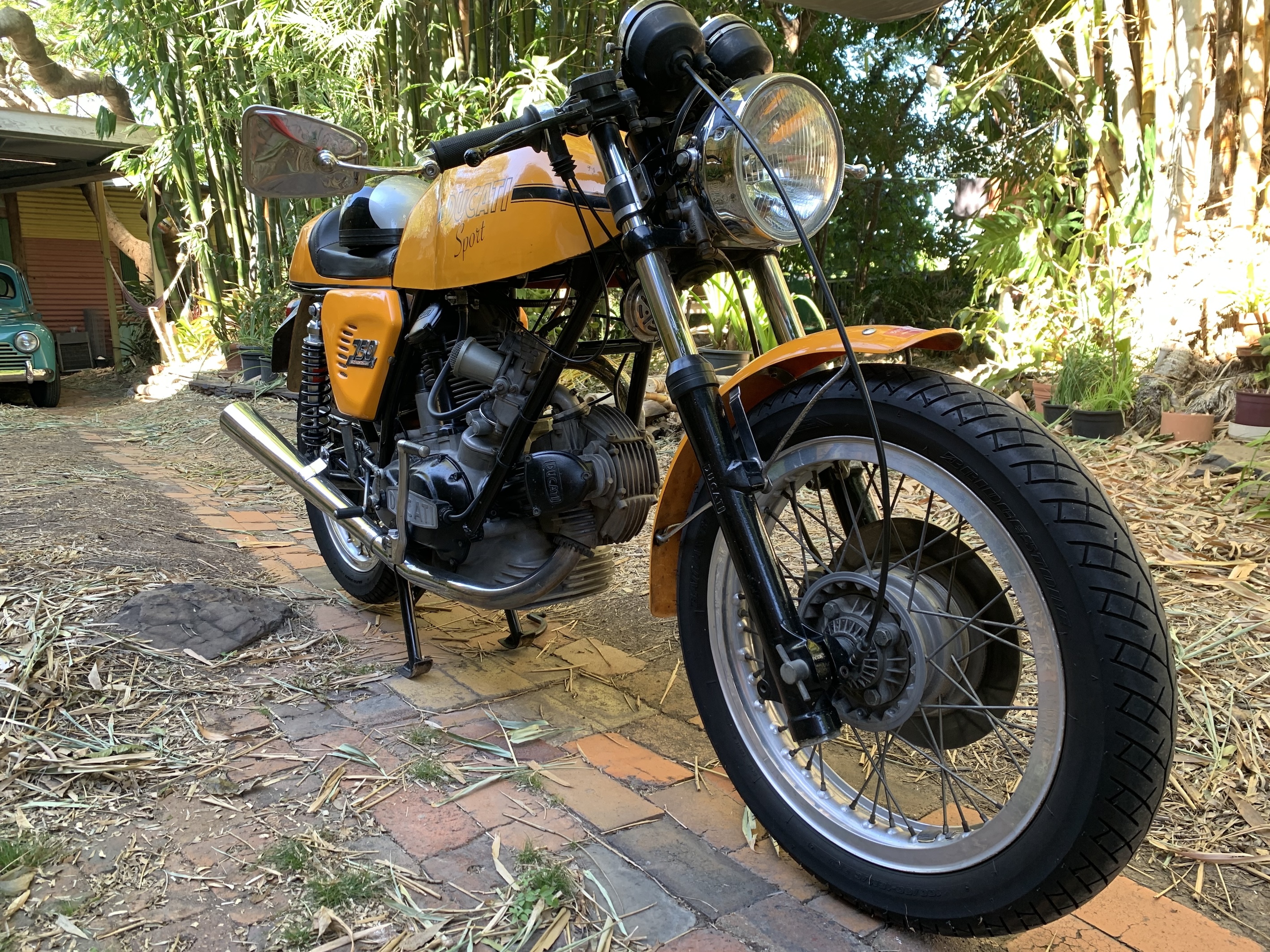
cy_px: 476
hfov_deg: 67.3
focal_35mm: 26
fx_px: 954
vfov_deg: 53.1
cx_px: 635
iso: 100
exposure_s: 1/99
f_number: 1.8
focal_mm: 4.25
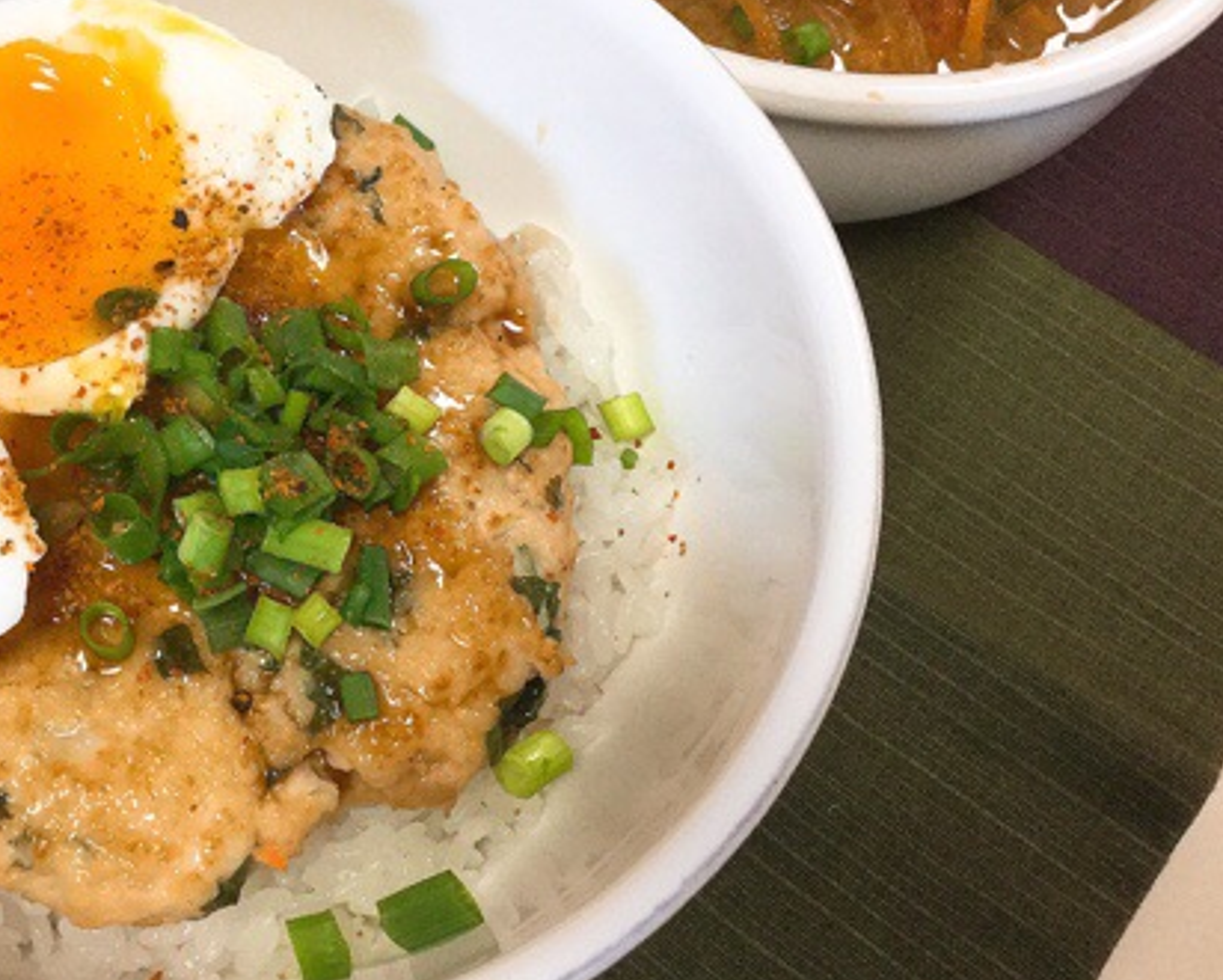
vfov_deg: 32.0
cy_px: 362
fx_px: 1702
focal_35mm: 47
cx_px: 300
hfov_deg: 38.5
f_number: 2.4
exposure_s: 1/30
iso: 40
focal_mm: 3.3
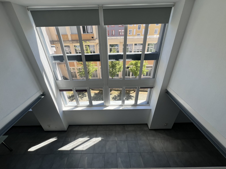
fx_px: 85
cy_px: 84
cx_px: 113
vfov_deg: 89.9
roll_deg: +1.4
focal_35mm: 13
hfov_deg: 106.2
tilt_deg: -29.2
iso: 32
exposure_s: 1/314
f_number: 1.8
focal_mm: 1.57
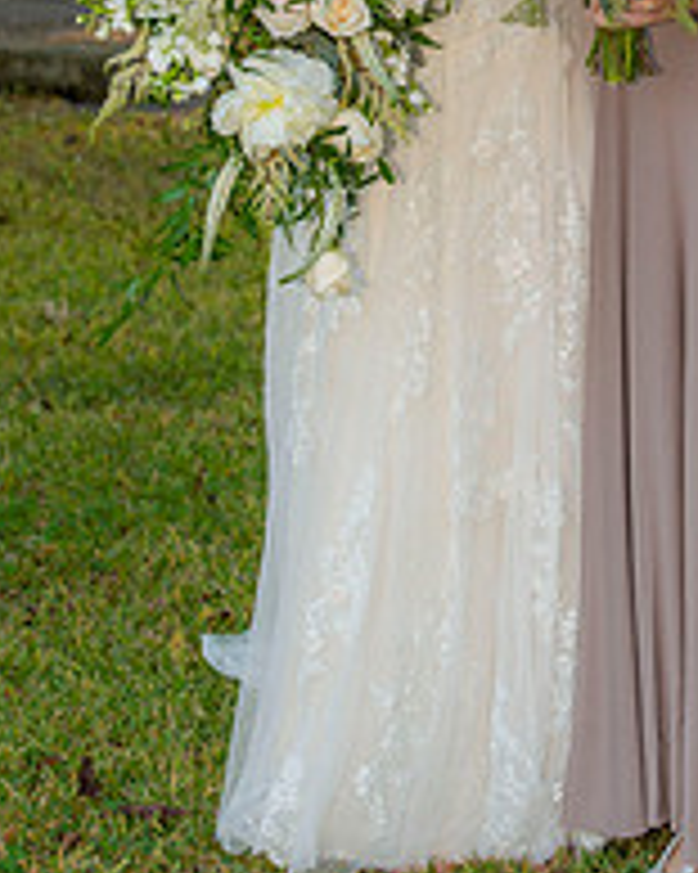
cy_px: 27
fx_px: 4497
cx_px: 574
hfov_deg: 8.9
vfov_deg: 11.0
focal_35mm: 174
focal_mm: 80
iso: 1250
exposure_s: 1/500
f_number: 6.3
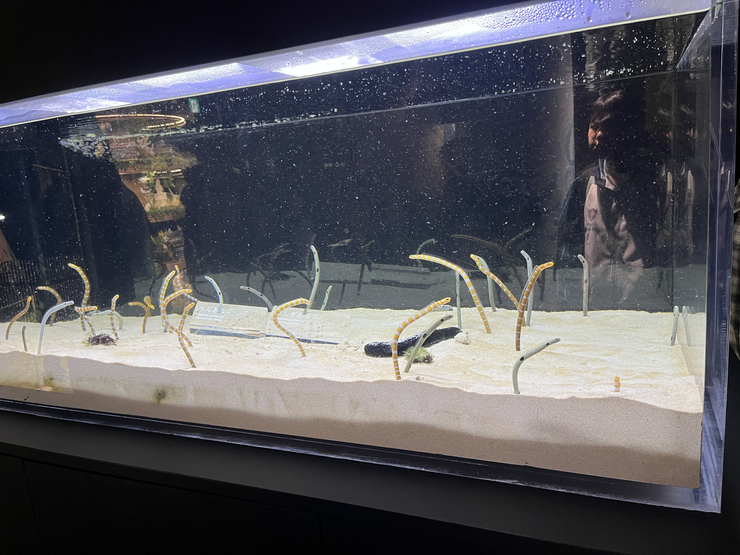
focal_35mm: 26
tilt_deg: -10.8
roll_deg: +4.6
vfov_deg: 53.1
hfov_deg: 67.3
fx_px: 556
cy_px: 278
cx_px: 370
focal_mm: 5.1
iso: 160
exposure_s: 1/59
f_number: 1.6
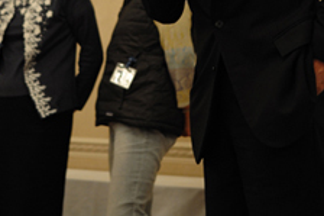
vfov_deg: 13.1
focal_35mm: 100
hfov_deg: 20.4
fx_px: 899
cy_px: -78
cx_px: 120
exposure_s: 1/100
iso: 1250
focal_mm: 35
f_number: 2.8
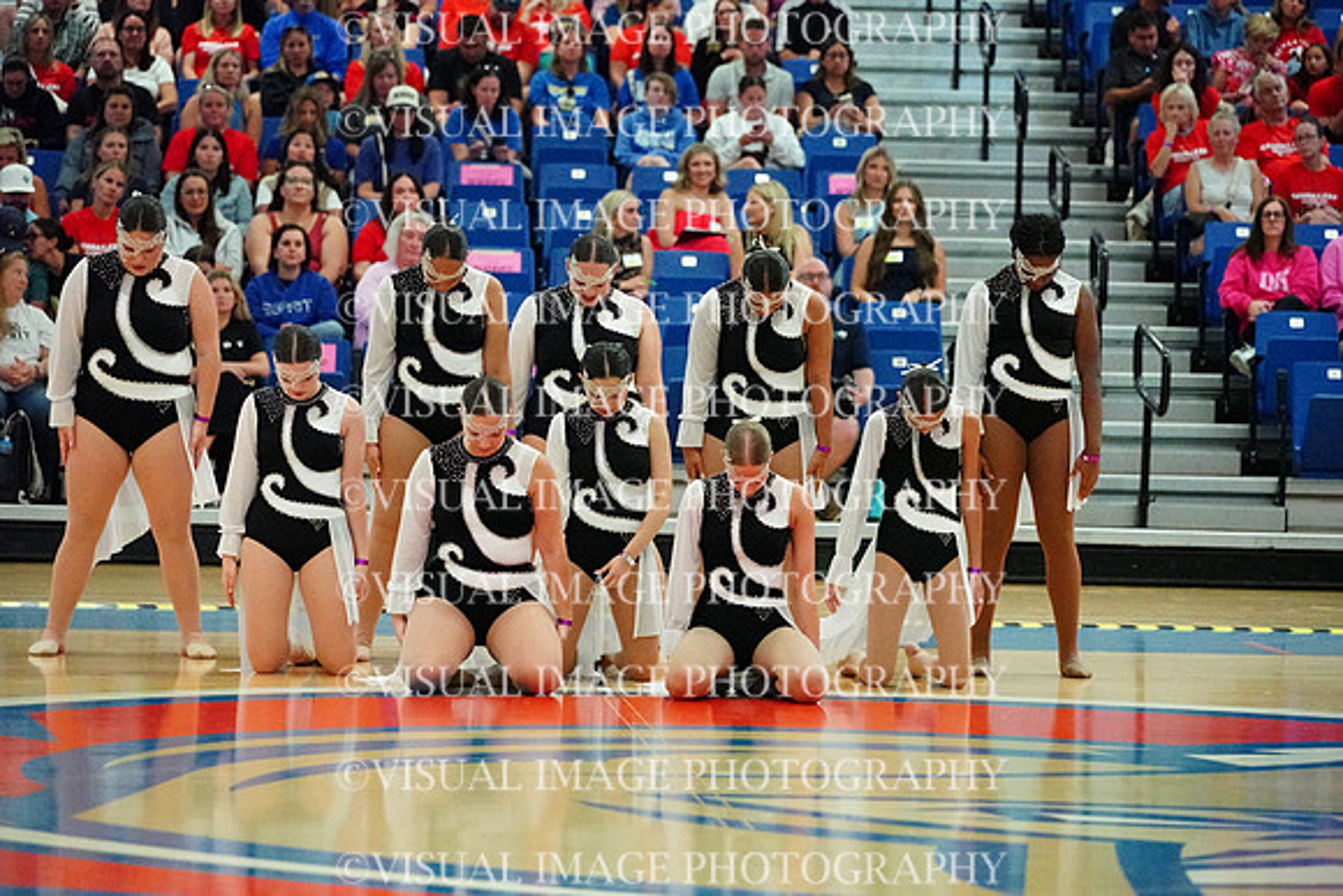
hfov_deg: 13.7
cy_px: 448
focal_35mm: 150
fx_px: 5597
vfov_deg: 9.2
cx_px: 672
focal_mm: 150
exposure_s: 1/1000
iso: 25600
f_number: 4
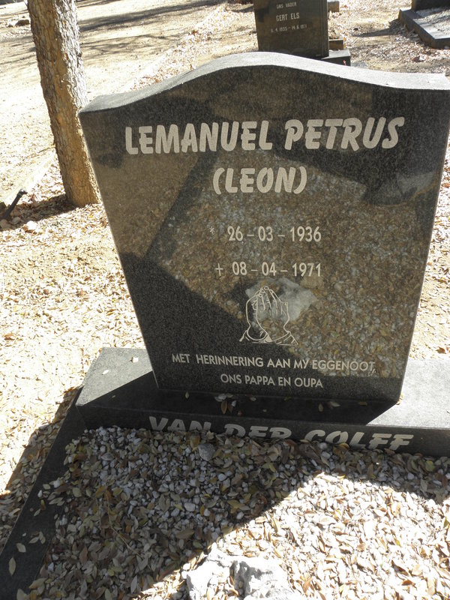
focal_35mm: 26
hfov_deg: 53.1
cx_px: 225
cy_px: 300
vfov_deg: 67.3
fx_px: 451
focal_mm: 4.6
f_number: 5.6
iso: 64
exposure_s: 1/60
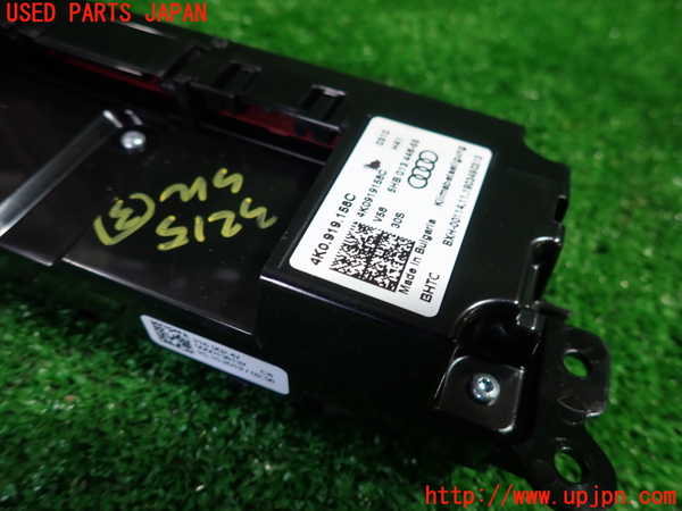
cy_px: 256
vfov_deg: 54.9
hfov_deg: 69.4
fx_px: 493
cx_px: 341
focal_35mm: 25
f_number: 2
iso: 200
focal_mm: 4.5
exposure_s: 1/40
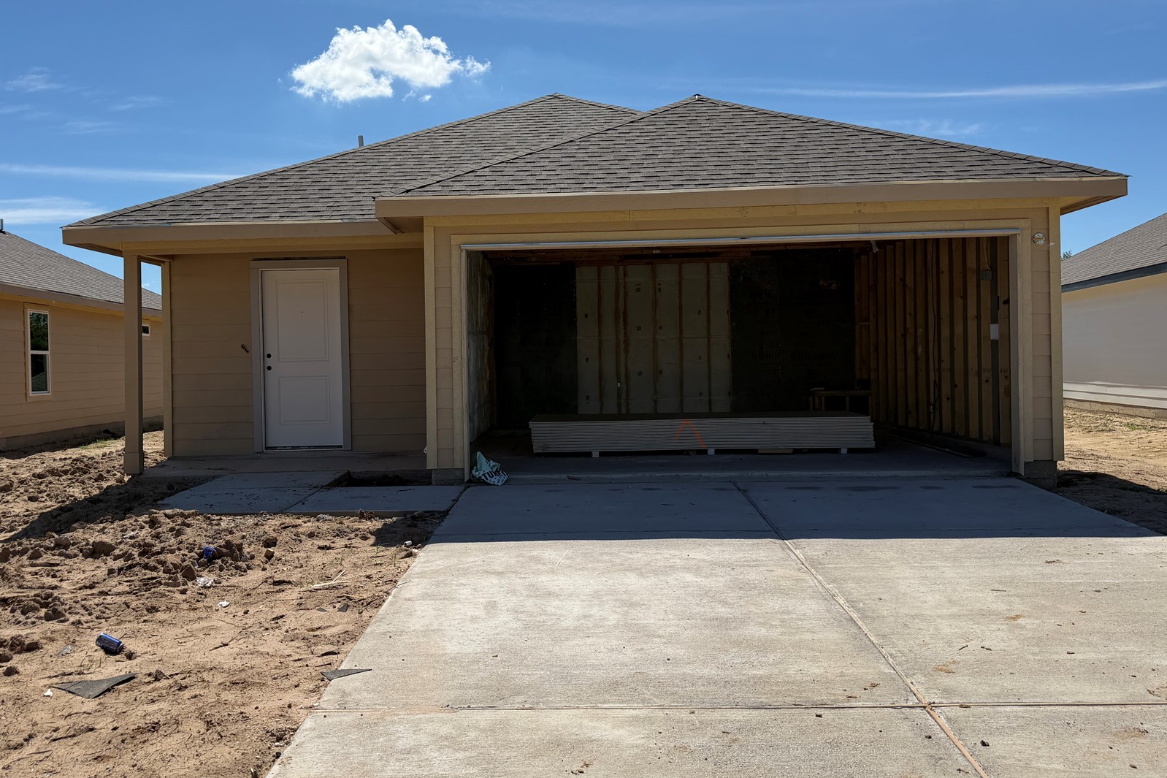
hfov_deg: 58.6
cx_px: 535
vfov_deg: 41.1
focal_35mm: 32
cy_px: 359
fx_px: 1037
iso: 100
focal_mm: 6.76
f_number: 1.78
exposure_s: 1/7353
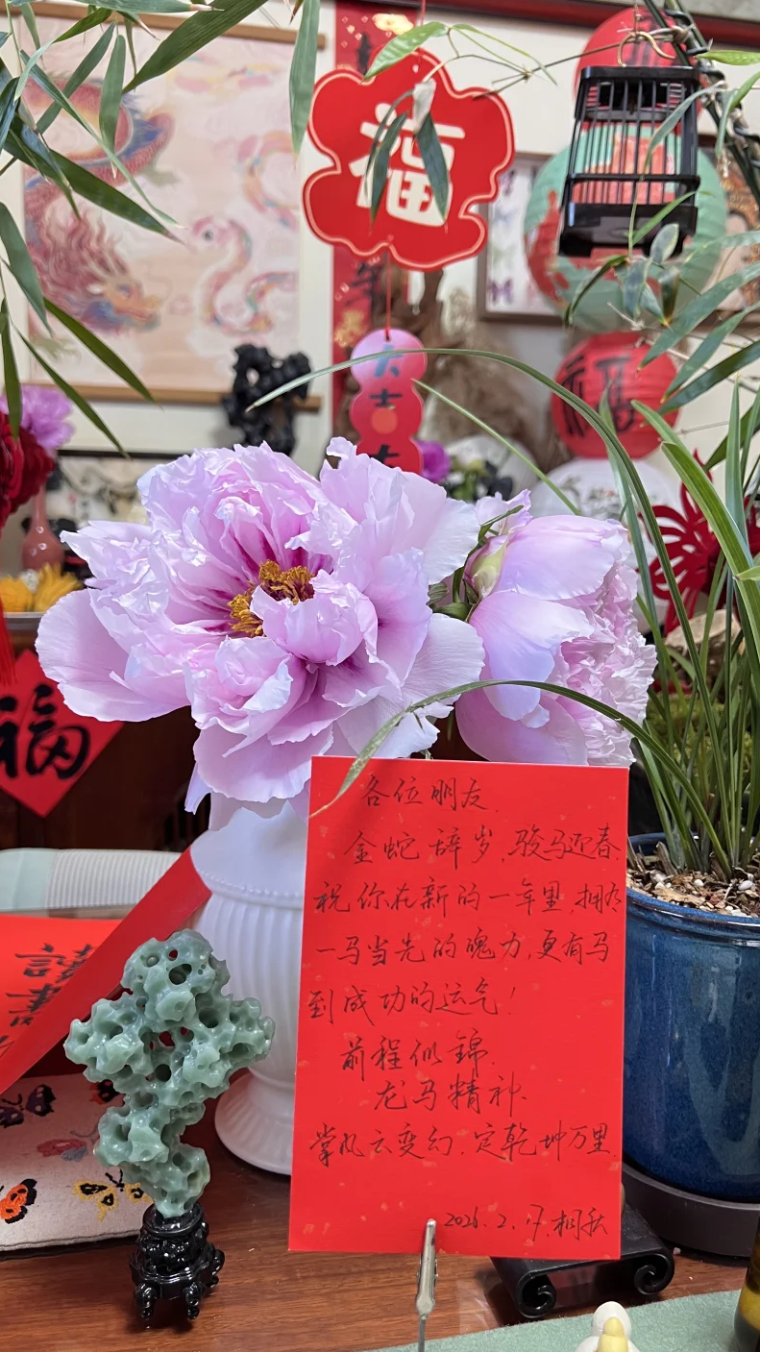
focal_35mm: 29
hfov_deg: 40.1
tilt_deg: -8.3
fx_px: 1039
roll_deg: -0.7
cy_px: 690
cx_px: 406
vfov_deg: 66.1
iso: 250
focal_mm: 5.7
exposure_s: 1/50
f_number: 1.5
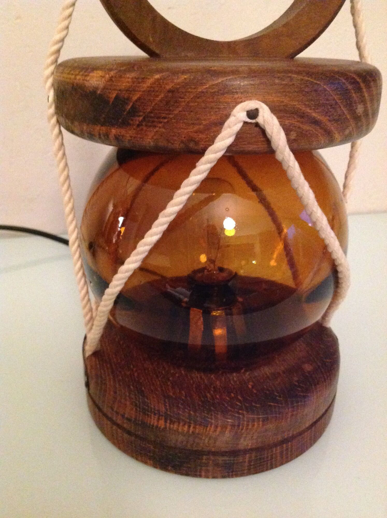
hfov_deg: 40.6
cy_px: 259
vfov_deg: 52.7
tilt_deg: -24.7
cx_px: 194
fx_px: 523
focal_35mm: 35
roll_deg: +0.6
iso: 800
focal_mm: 4.28
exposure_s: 1/17
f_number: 2.4
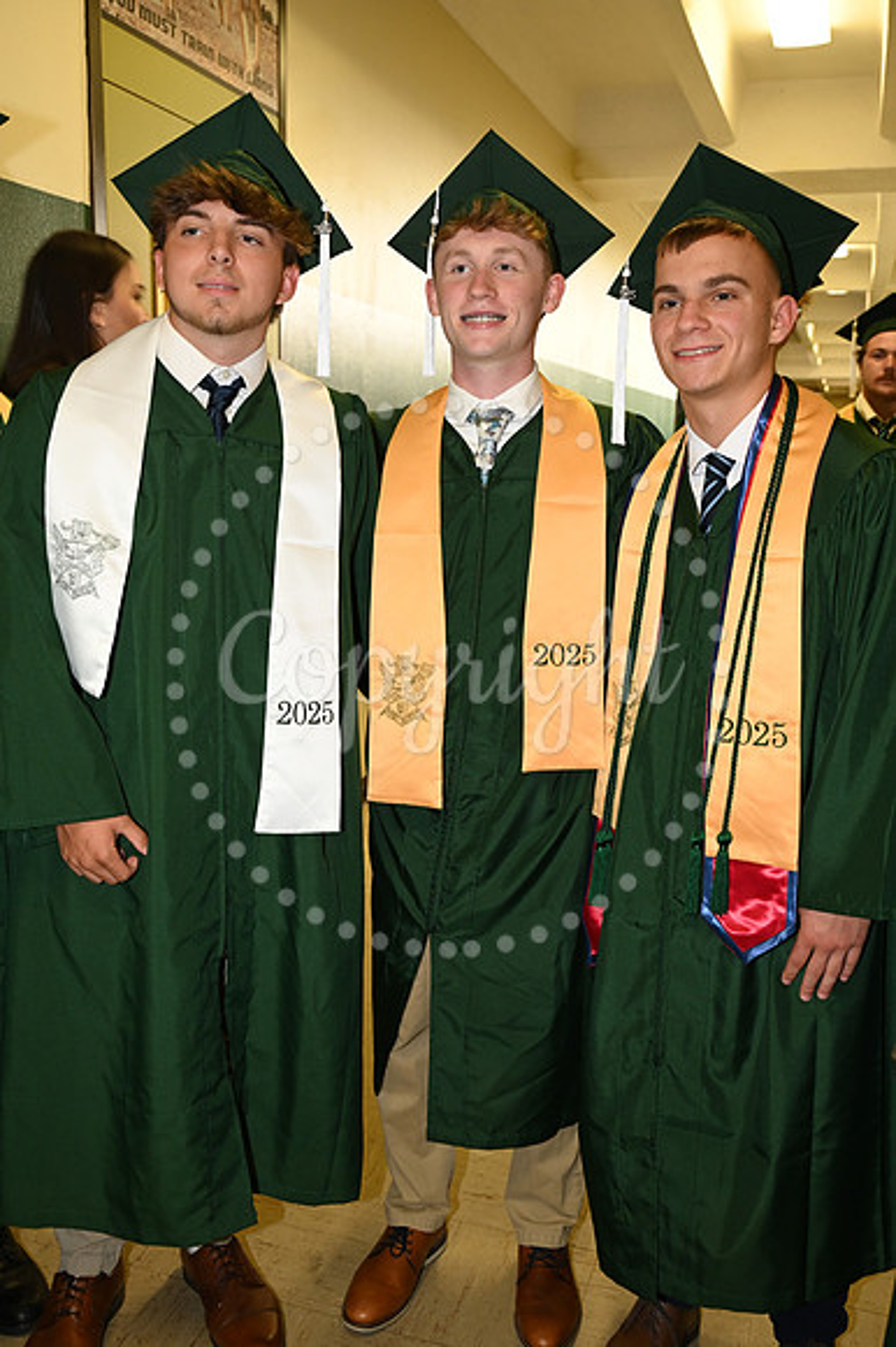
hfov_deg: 39.4
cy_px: 674
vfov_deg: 56.5
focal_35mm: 34
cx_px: 448
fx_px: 1252
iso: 1600
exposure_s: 1/60
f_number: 5.6
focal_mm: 33.5
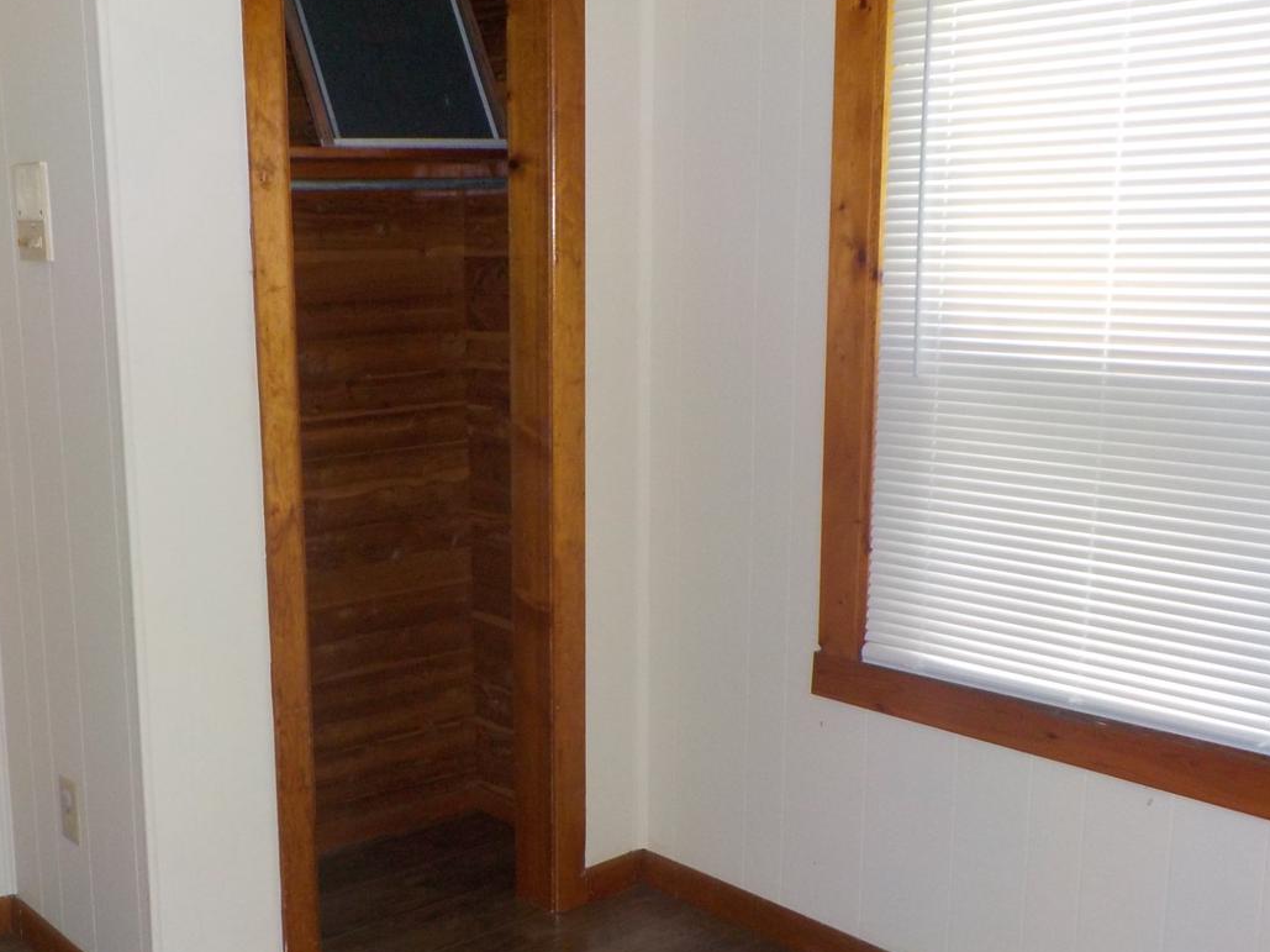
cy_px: 569
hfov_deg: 44.2
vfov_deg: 34.2
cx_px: 425
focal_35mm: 42
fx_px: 1540
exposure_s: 1/30
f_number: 3.3
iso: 200
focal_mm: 4.1
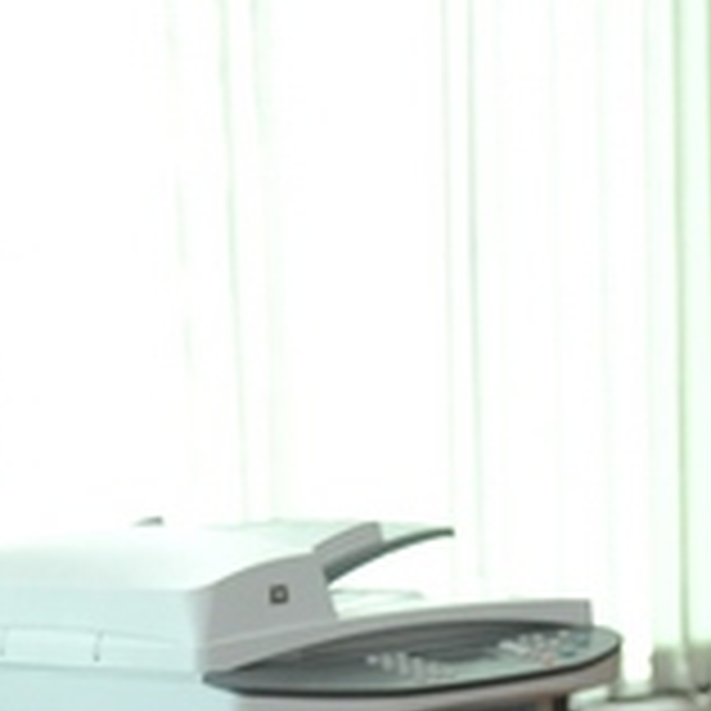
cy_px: 850
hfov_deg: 9.2
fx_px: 4392
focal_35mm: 189
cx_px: 760
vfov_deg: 9.1
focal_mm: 55
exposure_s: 1/125
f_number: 5.6
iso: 2000
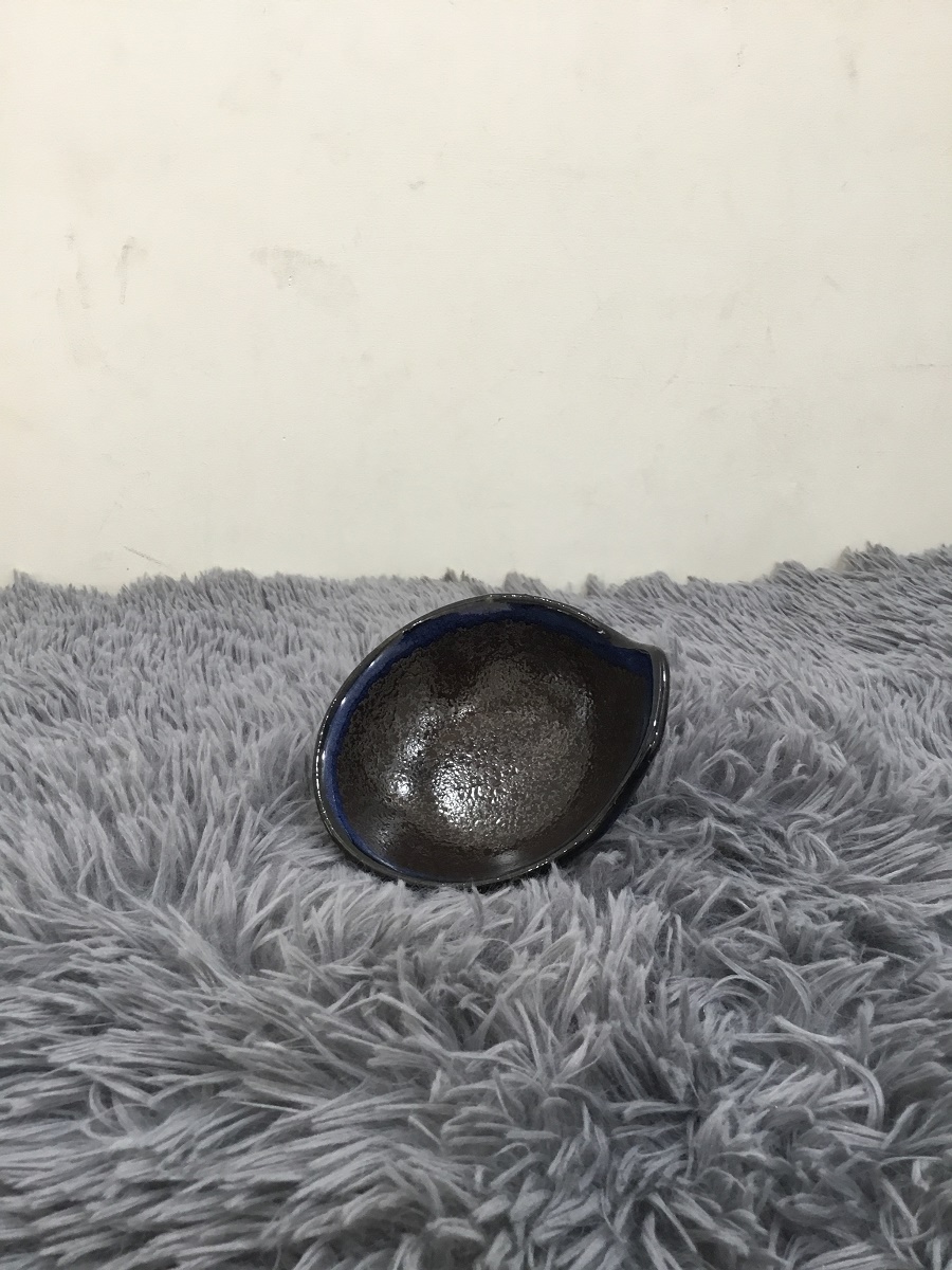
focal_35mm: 31
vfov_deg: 58.4
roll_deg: +2.1
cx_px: 476
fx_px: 1137
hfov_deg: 45.4
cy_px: 635
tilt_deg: -17.8
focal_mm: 3.3
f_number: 2.4
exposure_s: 1/33
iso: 80
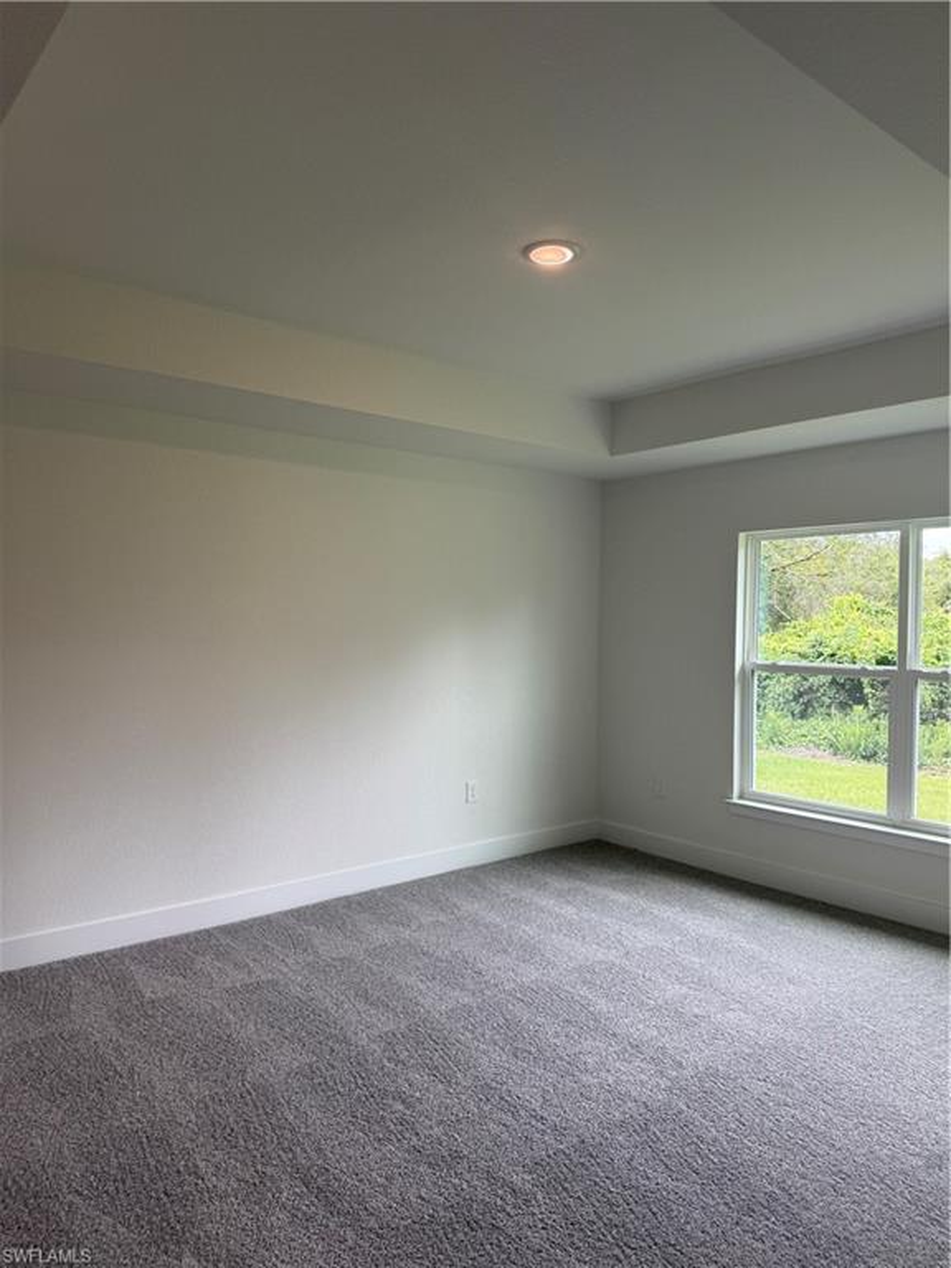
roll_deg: -1.0
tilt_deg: -1.2
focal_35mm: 24
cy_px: 634
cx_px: 476
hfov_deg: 56.8
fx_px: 879
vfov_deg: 71.6
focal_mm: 6.76
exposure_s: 1/168
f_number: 1.78
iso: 64
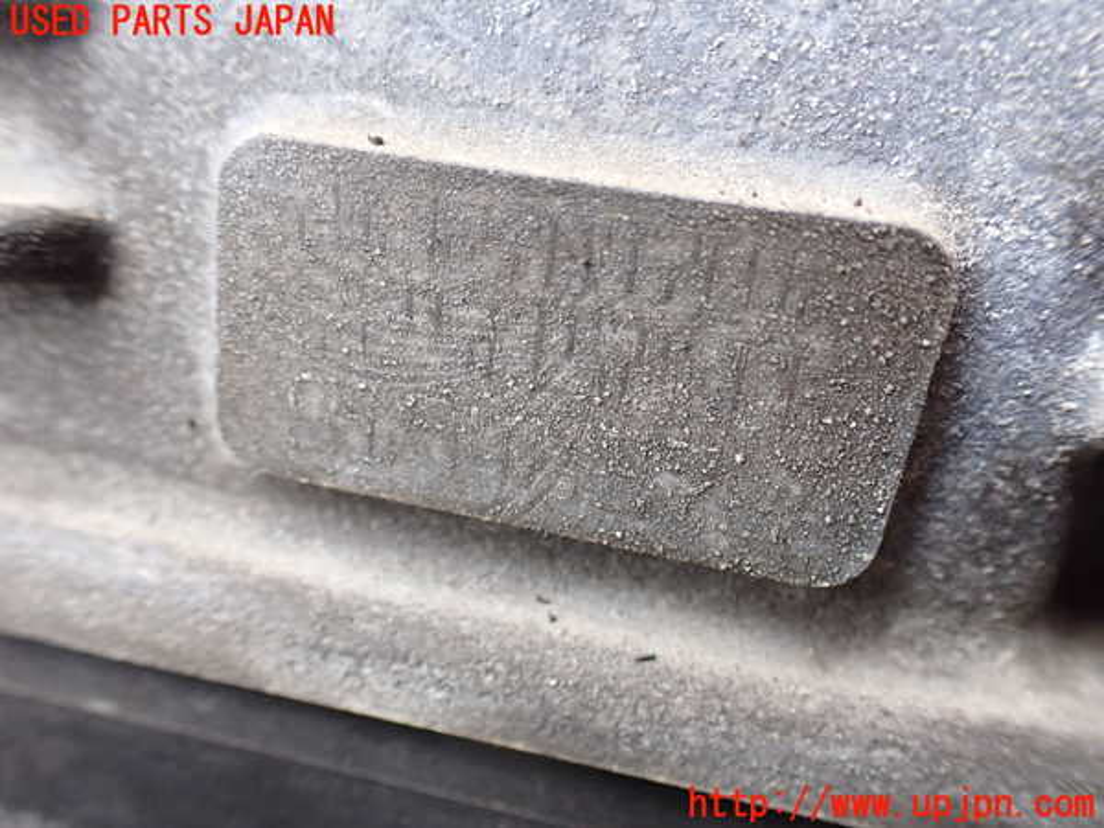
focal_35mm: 30
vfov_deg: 46.8
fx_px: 957
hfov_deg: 60.0
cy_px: 414
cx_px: 552
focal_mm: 5.4
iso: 400
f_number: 2.3
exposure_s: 1/125
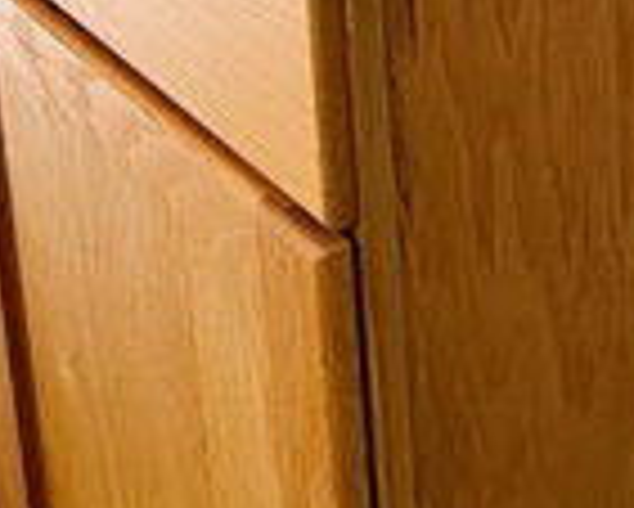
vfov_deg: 10.3
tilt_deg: -20.0
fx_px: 2591
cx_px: 270
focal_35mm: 138
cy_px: -517
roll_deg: +5.4
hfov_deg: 13.9
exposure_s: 1/60
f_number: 1.5
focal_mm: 5.7
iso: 100
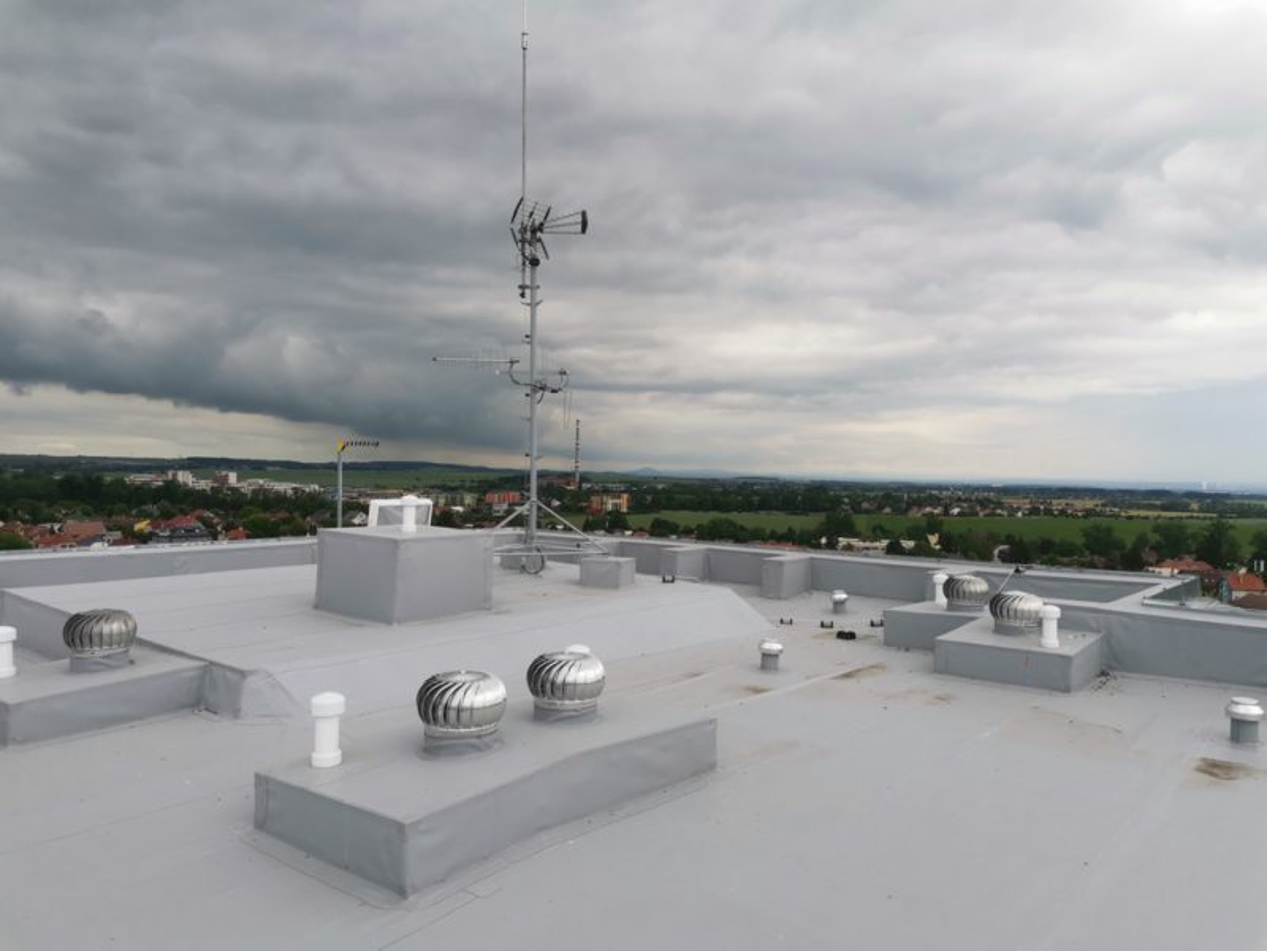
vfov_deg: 53.1
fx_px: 952
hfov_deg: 67.3
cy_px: 476
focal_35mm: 26
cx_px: 634
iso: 50
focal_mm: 4.75
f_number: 1.8
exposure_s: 1/923
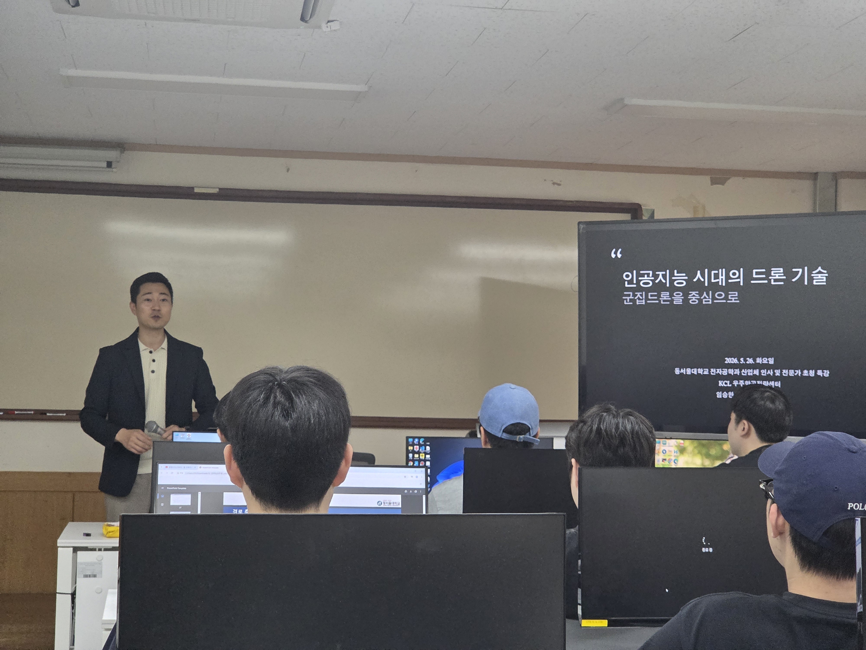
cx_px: 433
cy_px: 325
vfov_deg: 21.3
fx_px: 1726
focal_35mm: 69
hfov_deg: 28.2
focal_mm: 7
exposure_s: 1/120
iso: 320
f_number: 2.4
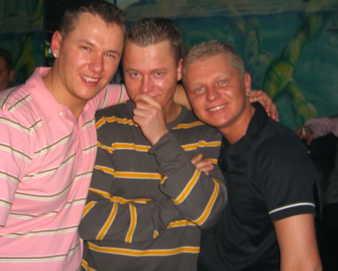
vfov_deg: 32.7
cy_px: 123
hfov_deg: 40.3
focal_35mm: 46
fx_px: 460
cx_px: 147
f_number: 2.8
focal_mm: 7.9
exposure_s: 1/60
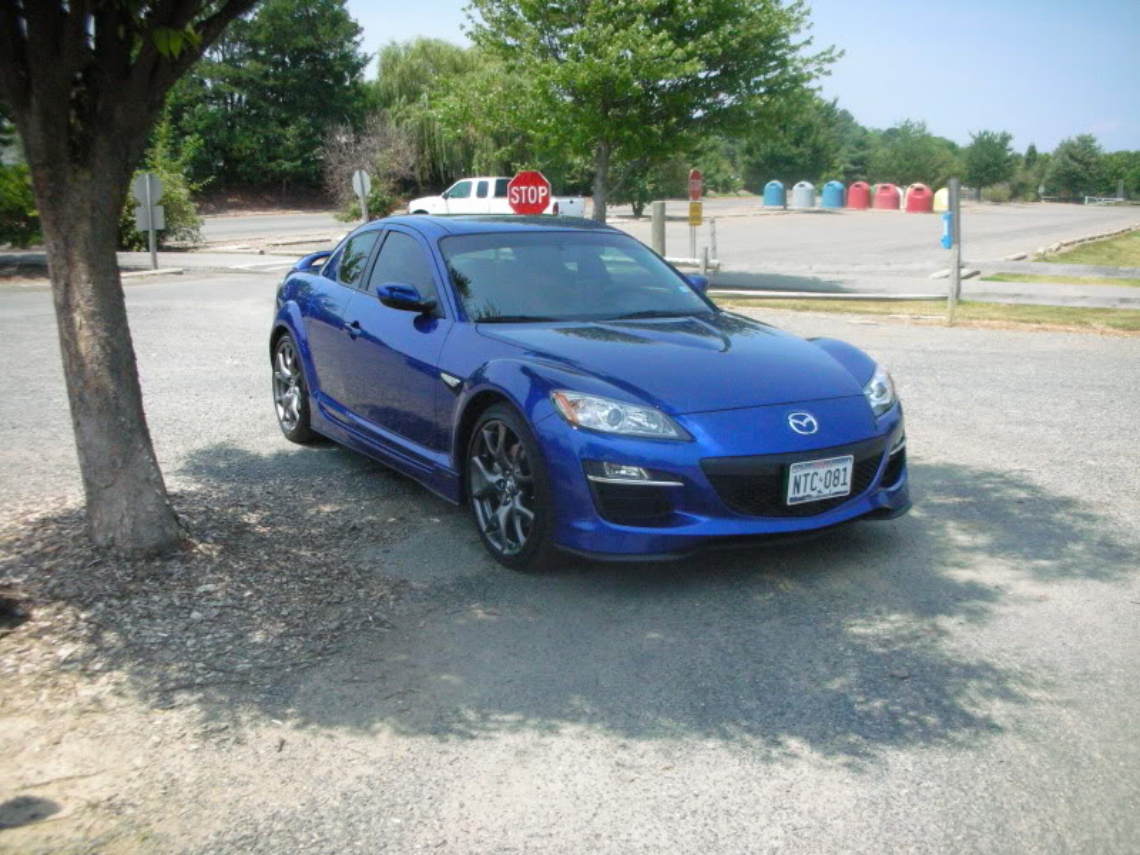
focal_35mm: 35
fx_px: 1153
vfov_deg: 40.7
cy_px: 428
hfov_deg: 52.6
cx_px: 570
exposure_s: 1/358
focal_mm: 5.8
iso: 400
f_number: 8.5
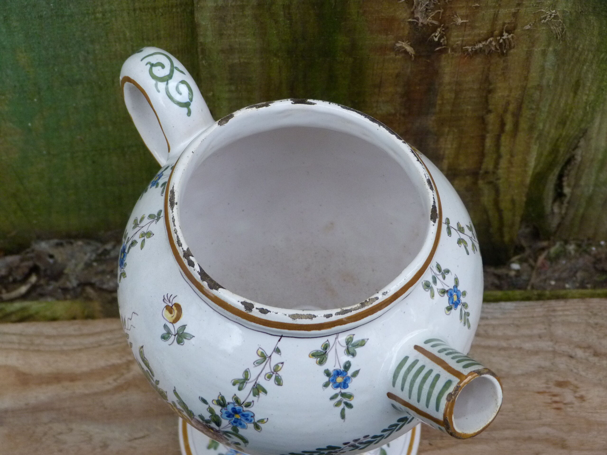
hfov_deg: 25.0
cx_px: 304
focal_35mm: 78
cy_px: 228
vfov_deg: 18.9
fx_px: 1368
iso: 320
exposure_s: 1/60
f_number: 3.3
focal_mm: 14.1
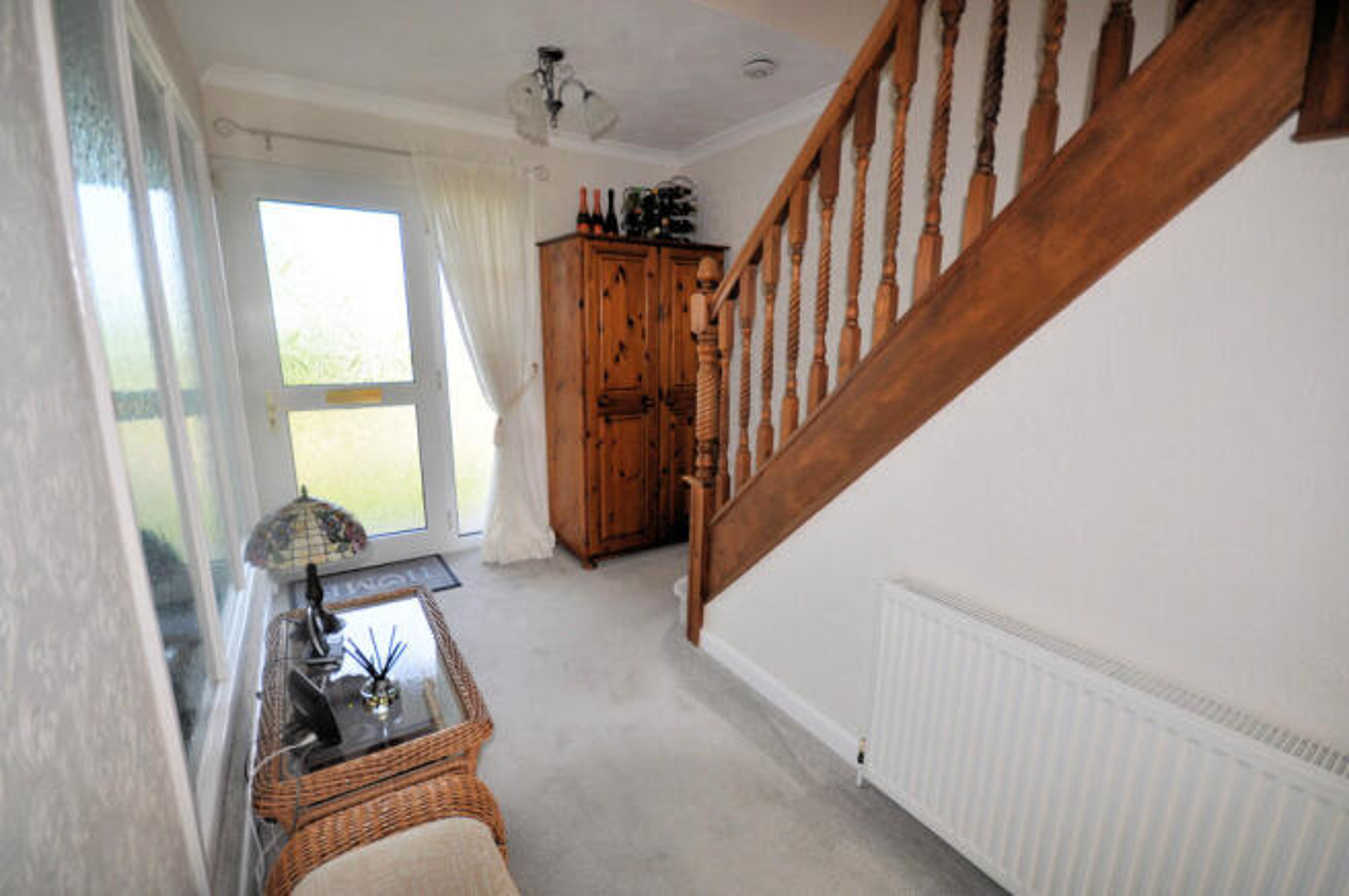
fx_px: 562
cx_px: 674
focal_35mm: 15
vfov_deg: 77.2
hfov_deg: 100.4
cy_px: 448
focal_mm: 10
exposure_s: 1/160
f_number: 4
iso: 400
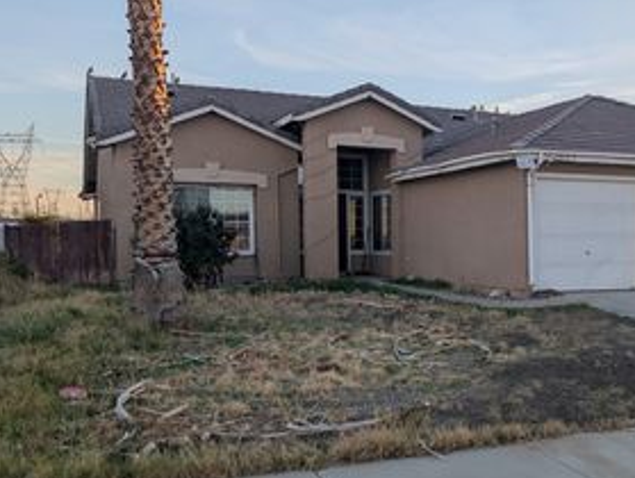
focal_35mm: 43
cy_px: 303
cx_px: 494
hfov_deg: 42.1
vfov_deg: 33.5
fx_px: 790
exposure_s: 1/608
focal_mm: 6.9
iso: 20
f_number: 1.68
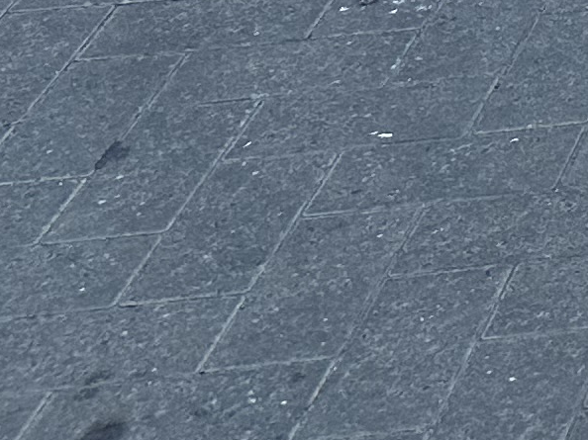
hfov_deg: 9.2
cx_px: 1880
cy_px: -803
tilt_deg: -12.3
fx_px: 2768
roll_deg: -2.0
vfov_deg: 8.0
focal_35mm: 163
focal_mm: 6.86
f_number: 1.78
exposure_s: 1/1412
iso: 80
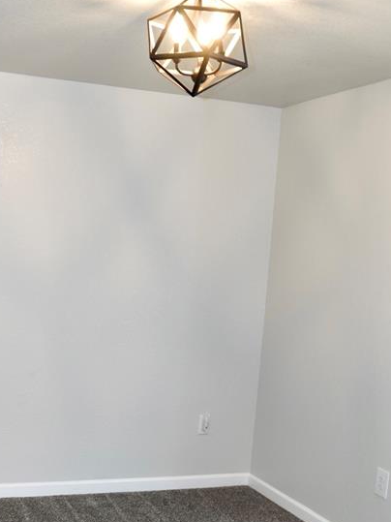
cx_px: 103
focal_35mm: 52
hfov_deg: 27.7
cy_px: 361
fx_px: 783
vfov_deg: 36.3
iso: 320
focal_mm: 18
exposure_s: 1/13
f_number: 6.3
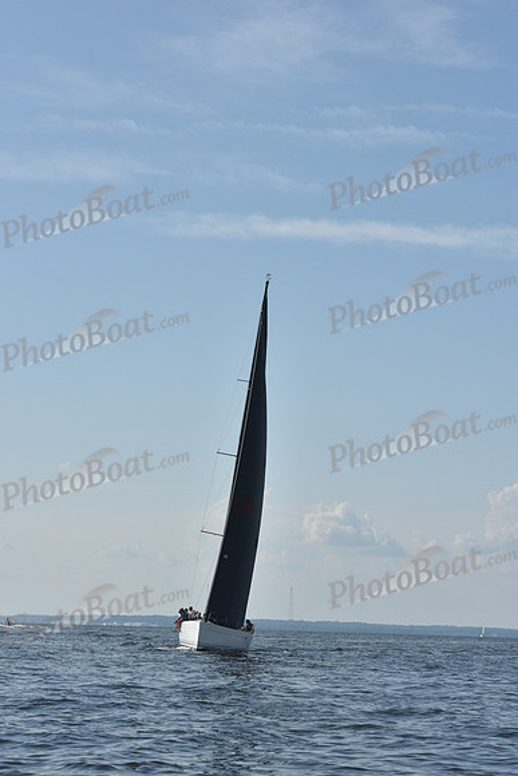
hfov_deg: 14.9
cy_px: 388
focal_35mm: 92
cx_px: 259
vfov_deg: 22.1
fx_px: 1984
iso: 250
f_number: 10
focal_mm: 92
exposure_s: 1/1250
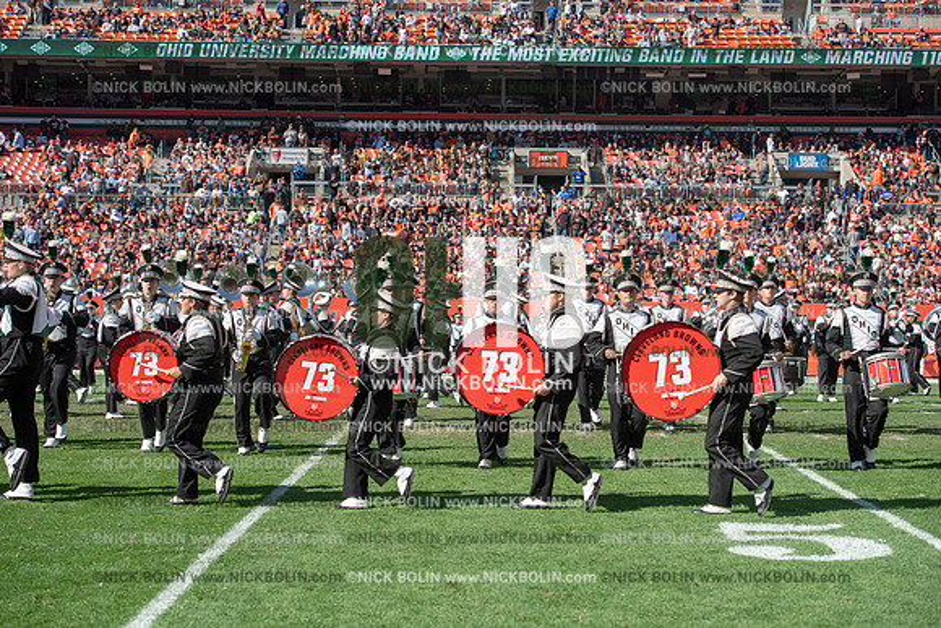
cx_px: 470
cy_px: 314
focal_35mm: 70
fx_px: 1830
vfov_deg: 19.5
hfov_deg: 28.8
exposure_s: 1/2000
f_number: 5
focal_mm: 70
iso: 400
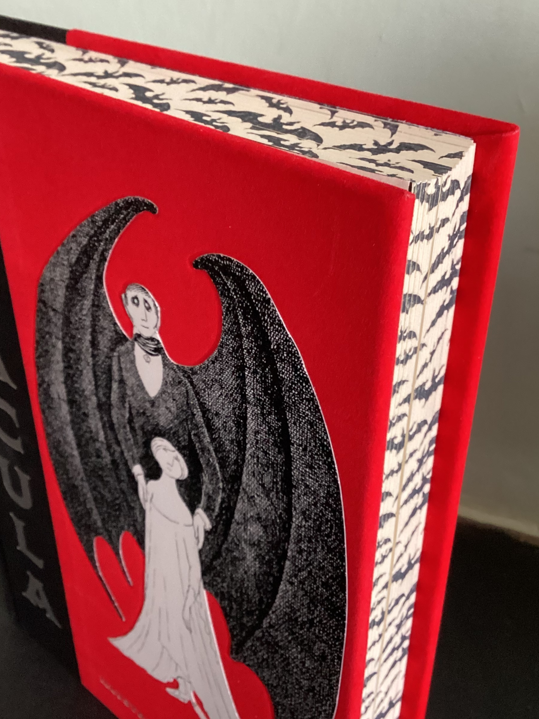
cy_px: 392
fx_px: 872
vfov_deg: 44.7
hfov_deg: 34.3
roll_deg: +2.2
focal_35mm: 42
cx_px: 232
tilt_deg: -36.1
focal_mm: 3.3
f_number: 2.4
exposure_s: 1/33
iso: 320
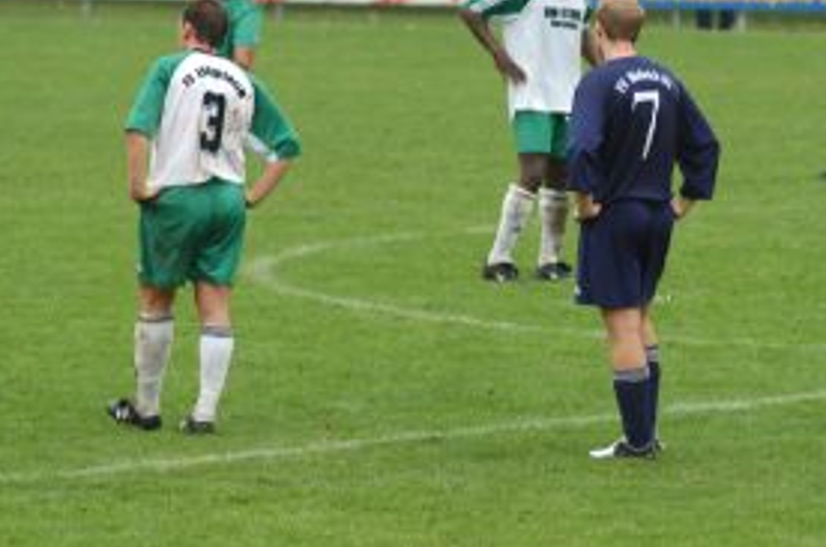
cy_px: 214
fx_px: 9963
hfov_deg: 4.7
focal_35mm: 435
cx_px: 566
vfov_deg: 3.1
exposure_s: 1/250
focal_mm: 200
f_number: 4.5
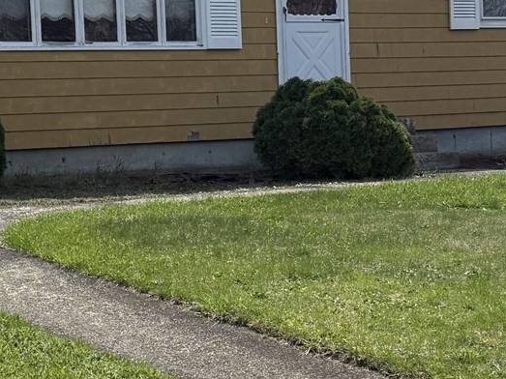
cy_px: 178
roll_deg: +3.4
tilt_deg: -2.8
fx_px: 1374
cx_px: 94
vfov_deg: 15.7
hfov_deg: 20.6
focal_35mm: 94
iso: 125
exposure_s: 1/6173
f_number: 1.78
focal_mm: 6.76
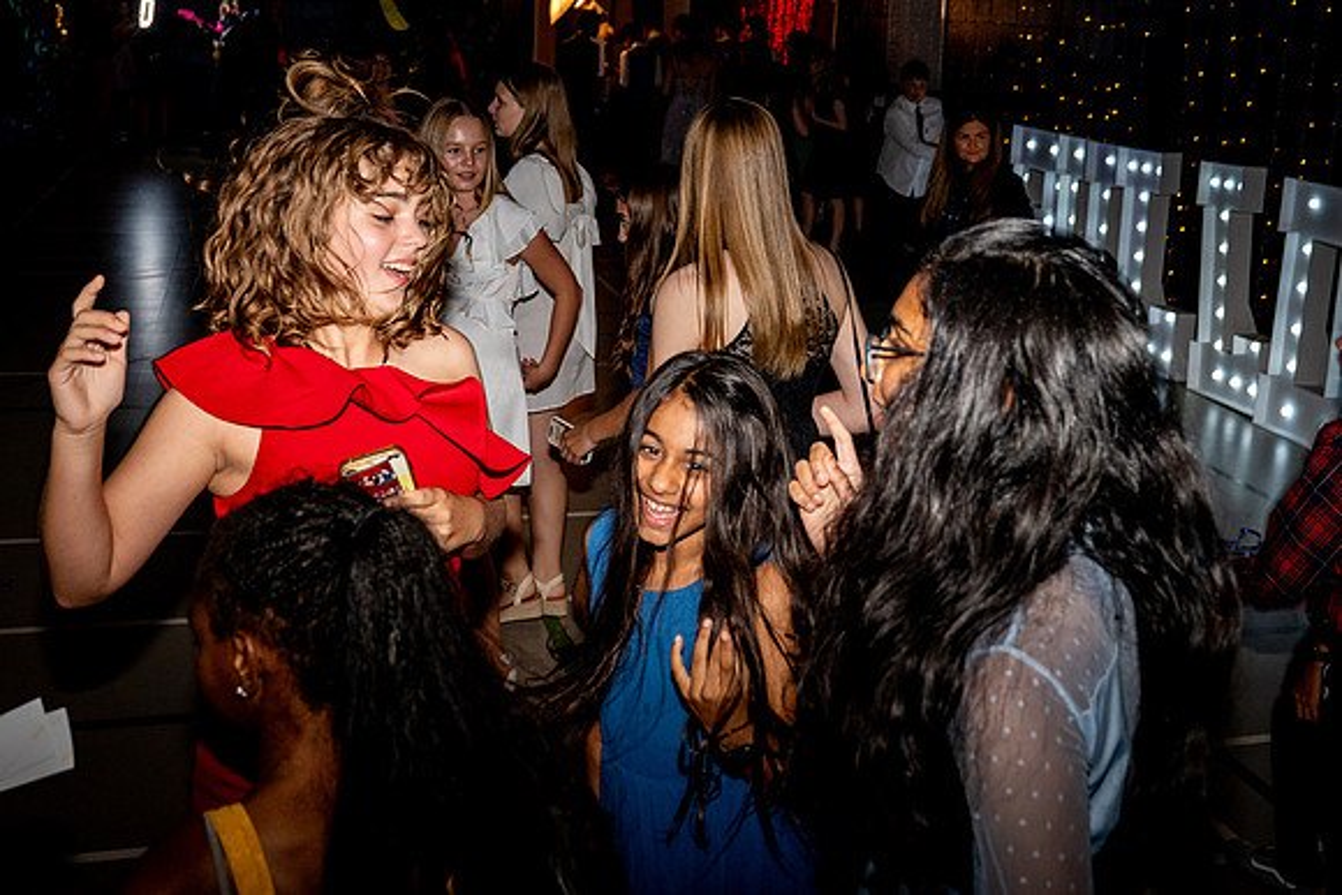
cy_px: 246
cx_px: 704
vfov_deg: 32.2
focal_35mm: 41
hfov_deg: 47.5
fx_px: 1524
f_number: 4
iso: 1250
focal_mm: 26
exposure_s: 1/100
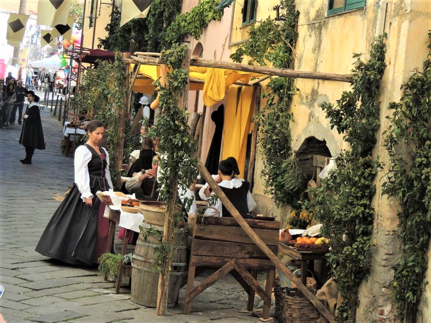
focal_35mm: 85
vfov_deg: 17.4
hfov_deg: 23.0
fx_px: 1058
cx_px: 216
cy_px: 162
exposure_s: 1/200
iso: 100
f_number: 4
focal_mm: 15.1
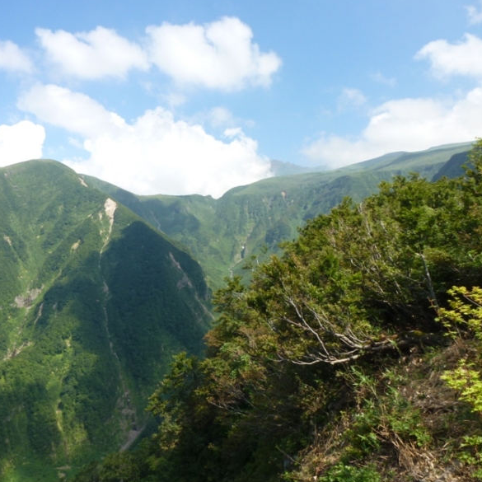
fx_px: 457
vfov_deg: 55.6
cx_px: 175
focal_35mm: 29
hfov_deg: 54.9
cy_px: 244
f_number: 4
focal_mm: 4.3
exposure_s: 1/500
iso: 100
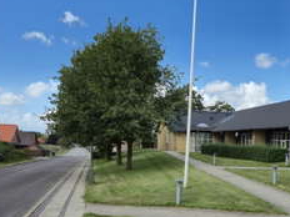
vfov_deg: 38.2
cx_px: 218
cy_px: 147
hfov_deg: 48.2
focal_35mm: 37
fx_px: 310
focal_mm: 5.4
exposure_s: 1/1328
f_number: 1.8
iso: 25
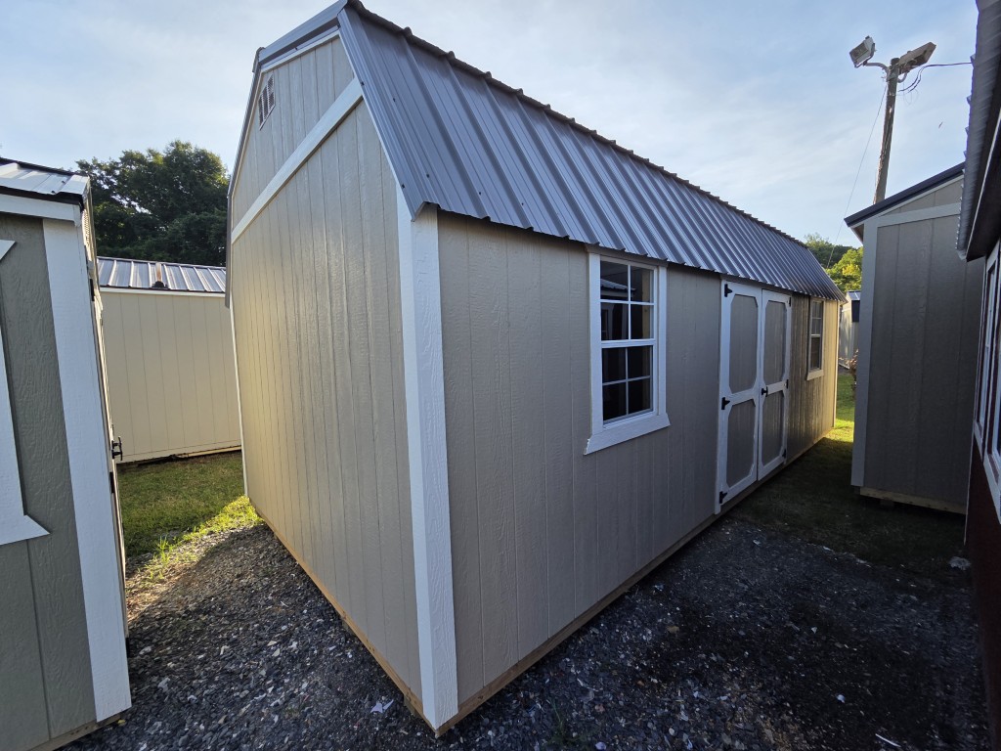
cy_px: 376
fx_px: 376
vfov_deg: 89.9
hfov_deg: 106.2
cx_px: 500
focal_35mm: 13
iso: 50
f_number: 2.2
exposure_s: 1/1019
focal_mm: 2.2
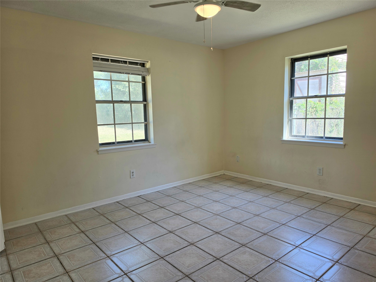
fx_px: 250
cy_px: 141
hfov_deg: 73.9
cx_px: 188
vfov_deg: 58.9
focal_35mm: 23
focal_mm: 6.5
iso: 25
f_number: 1.4
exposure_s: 1/120
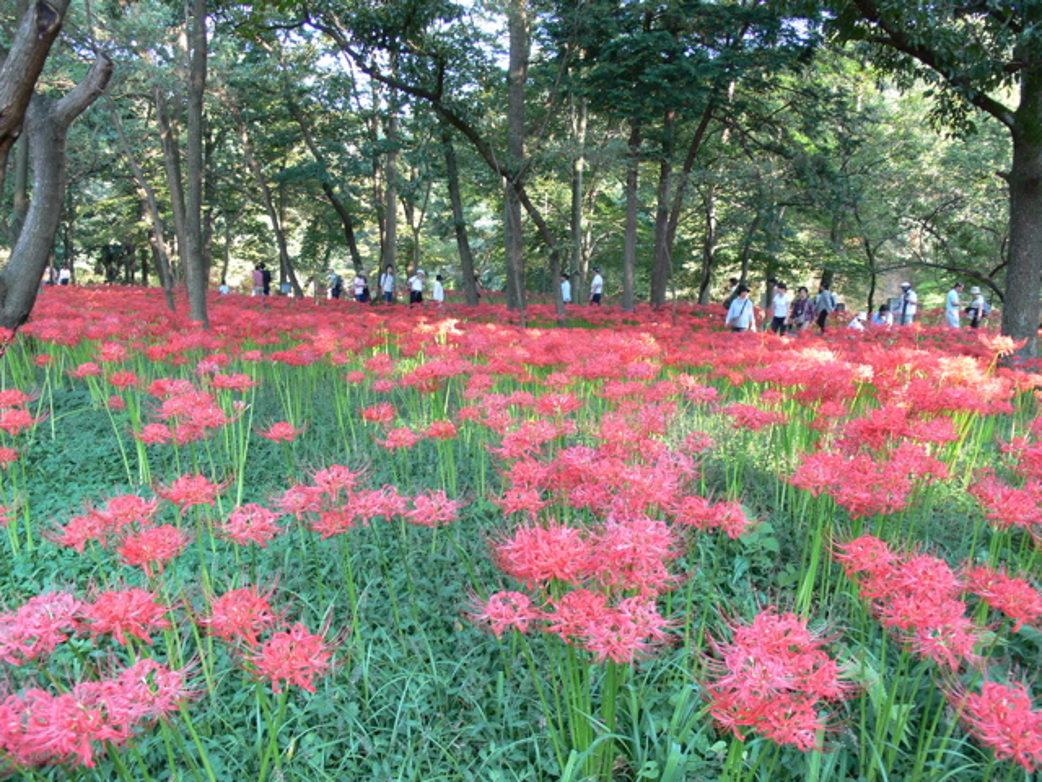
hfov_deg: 52.6
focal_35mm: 35
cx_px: 521
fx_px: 1054
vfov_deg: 40.7
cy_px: 391
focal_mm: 7.4
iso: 80
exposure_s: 1/30
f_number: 2.8
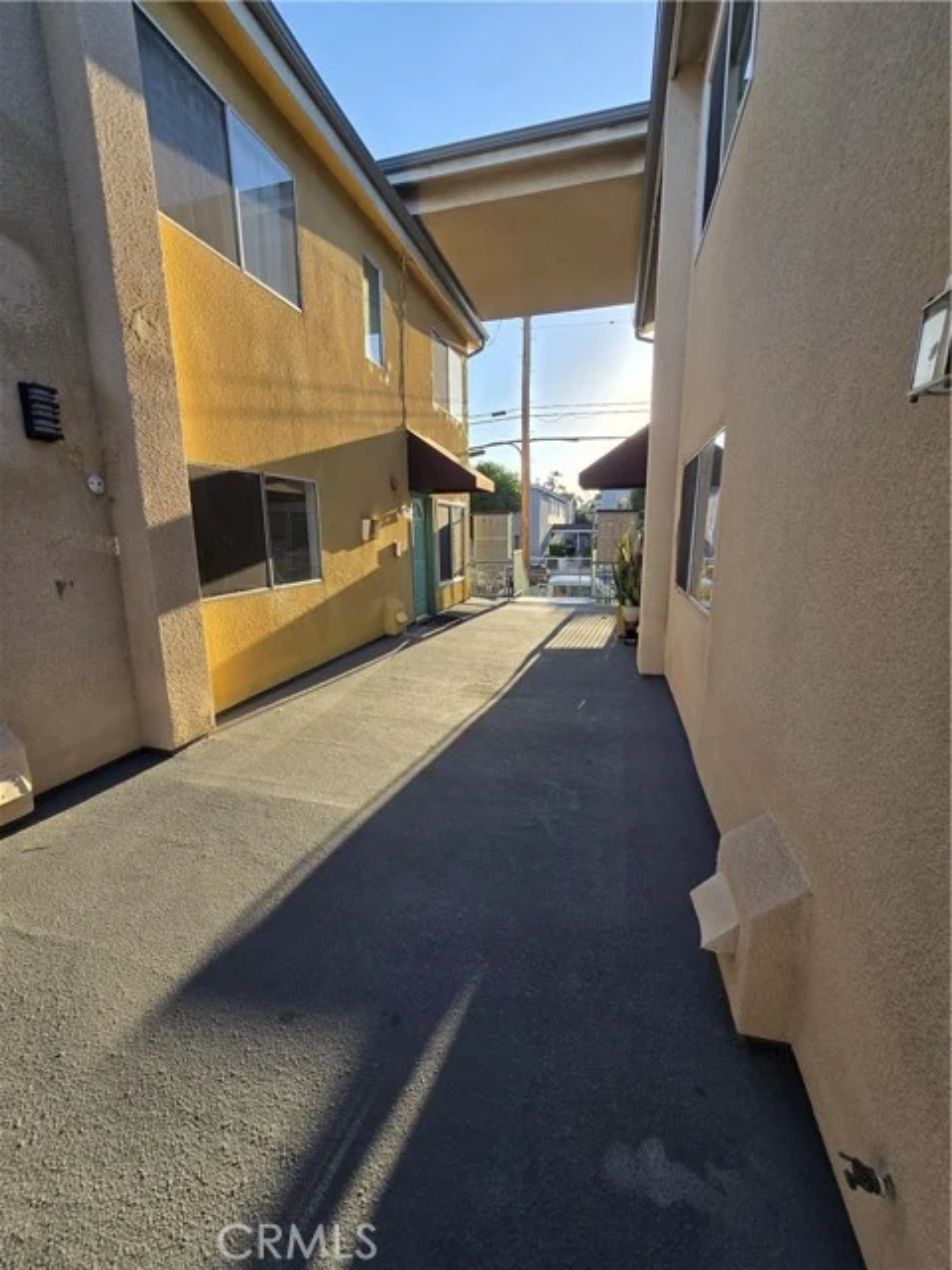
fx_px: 477
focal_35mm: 13
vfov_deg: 106.2
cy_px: 635
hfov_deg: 89.9
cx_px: 476
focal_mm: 2.2
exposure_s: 1/636
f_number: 2.2
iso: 50
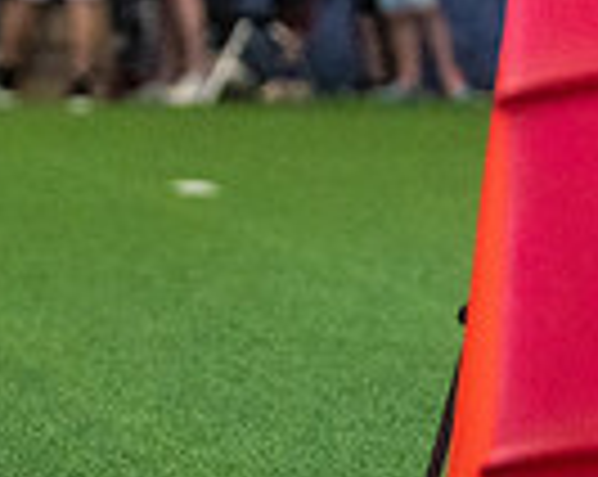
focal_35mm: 417
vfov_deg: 3.7
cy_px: -299
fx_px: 7369
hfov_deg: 4.6
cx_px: -436
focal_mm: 98
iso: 10000
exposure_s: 1/1000
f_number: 2.8
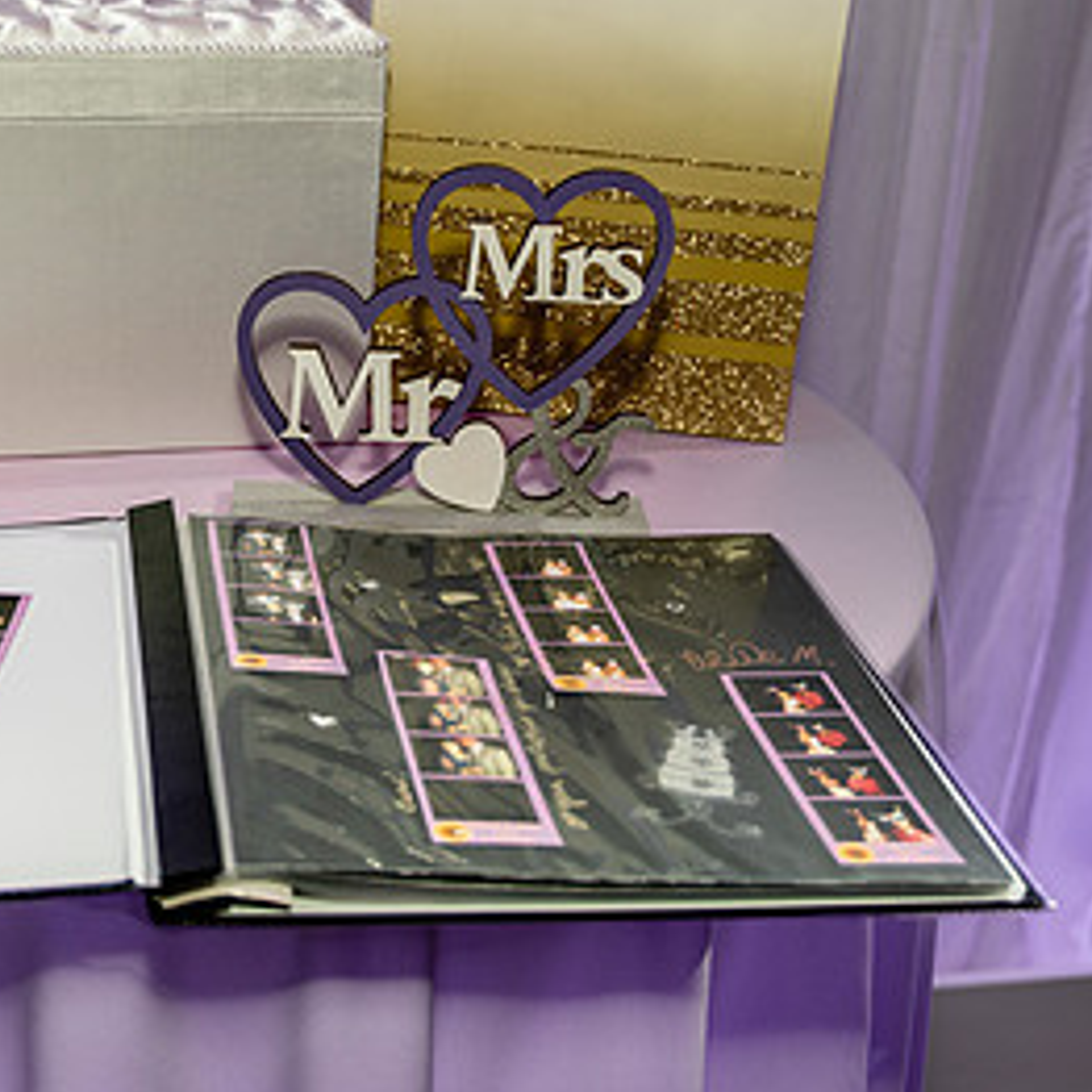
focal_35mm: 57
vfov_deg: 29.9
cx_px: 240
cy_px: 413
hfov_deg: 29.5
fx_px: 2034
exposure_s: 1/125
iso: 200
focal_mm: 28
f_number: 2.8
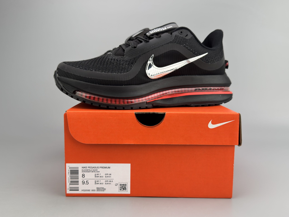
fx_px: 292
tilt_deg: -7.4
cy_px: 108
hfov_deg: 52.6
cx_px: 144
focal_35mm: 35
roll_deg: -0.1
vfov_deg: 40.7
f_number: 1.78
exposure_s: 1/413
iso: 100
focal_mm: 6.76
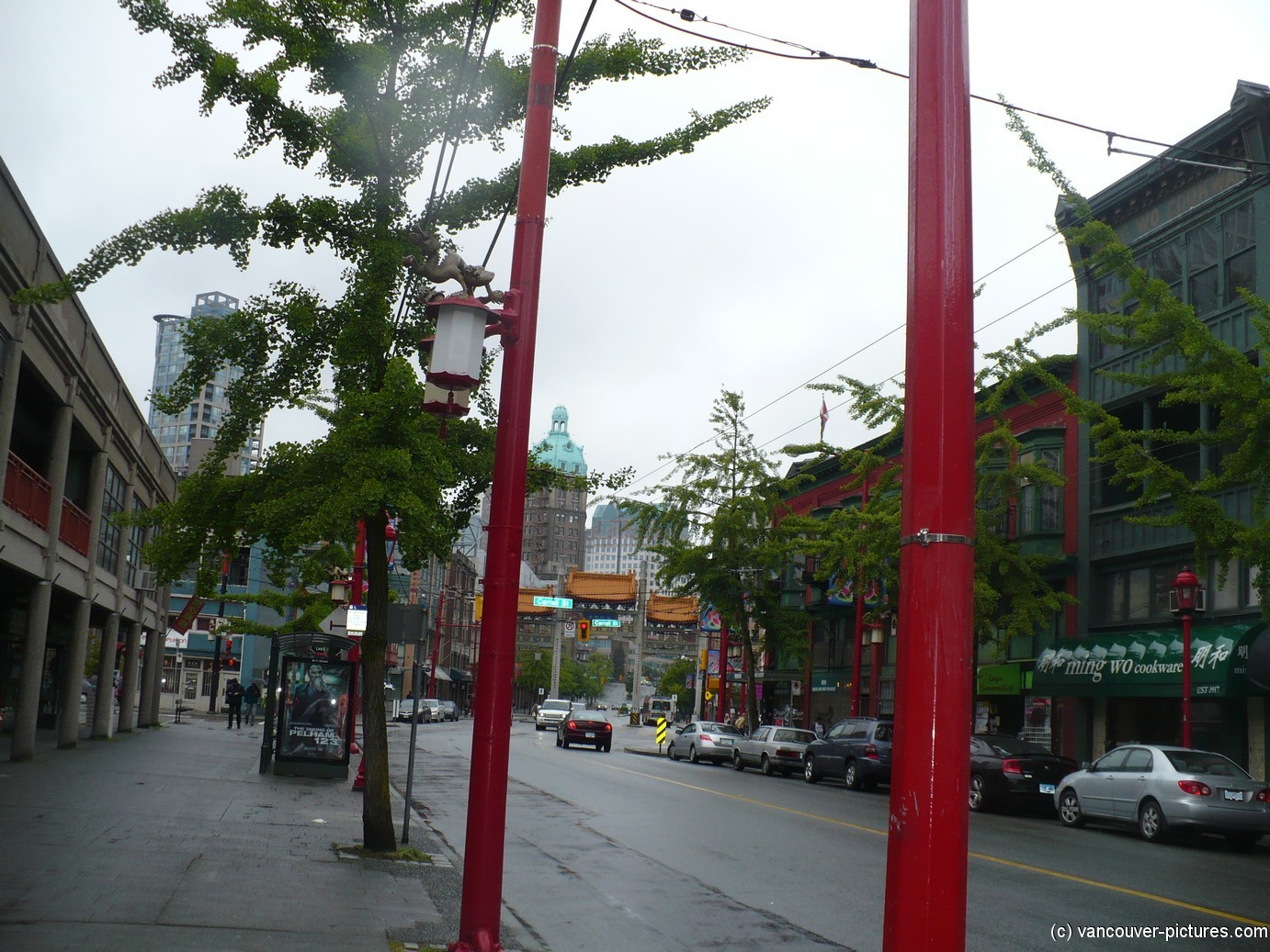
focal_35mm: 37
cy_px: 476
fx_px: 1358
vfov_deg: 38.7
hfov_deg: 50.1
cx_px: 635
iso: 100
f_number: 2.8
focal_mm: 6.1
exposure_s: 1/800
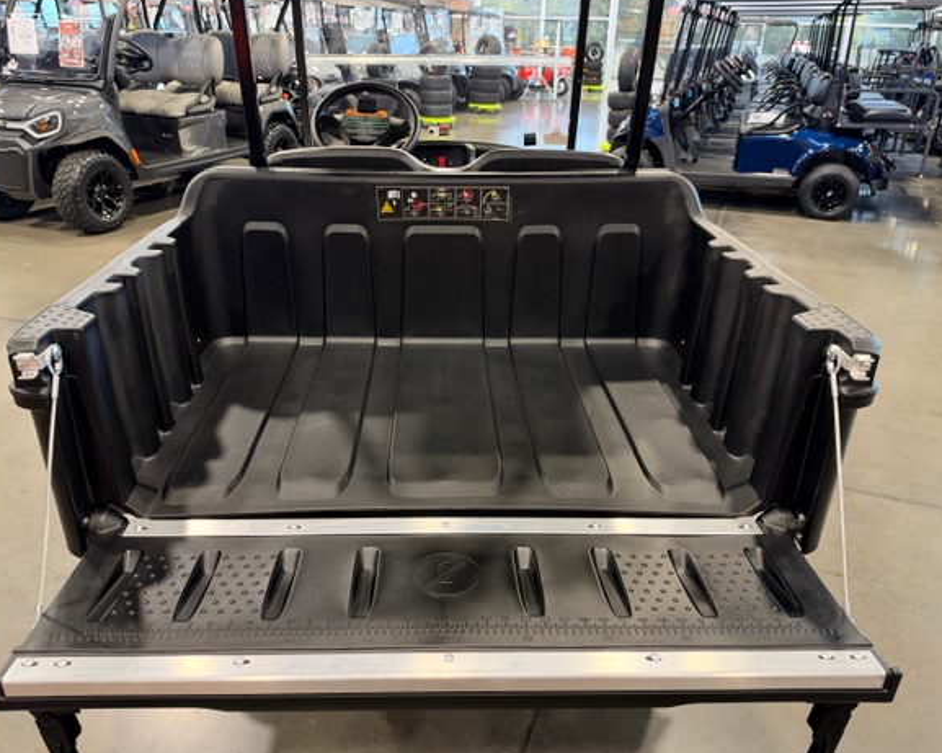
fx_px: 725
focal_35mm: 26
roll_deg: -1.0
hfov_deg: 66.0
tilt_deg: -24.7
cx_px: 452
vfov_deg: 54.9
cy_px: 381
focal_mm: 6.93
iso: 400
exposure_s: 1/60
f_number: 1.48
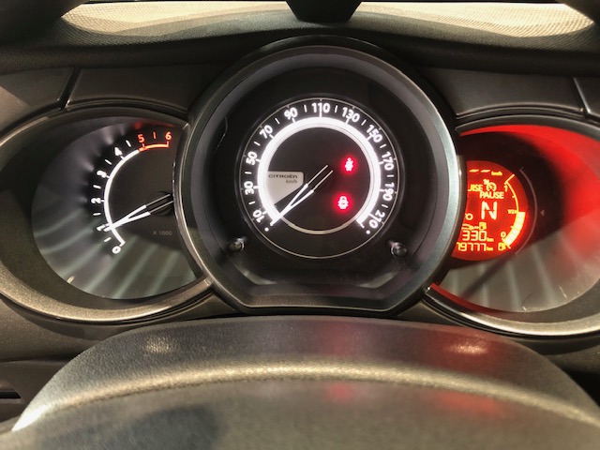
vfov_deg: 49.7
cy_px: 225
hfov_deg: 63.4
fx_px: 485
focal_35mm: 28
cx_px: 300
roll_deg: -0.8
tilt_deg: -29.3
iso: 100
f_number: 1.8
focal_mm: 3.99
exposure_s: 1/5
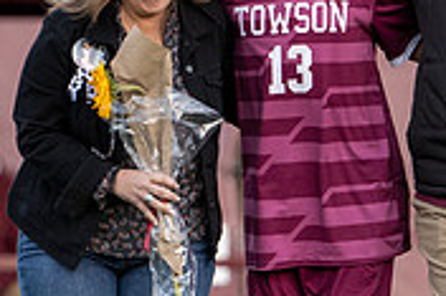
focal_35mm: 917
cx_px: 439
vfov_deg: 1.5
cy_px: 256
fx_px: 11350
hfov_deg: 2.3
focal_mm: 200
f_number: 3.5
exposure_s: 1/400
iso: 900
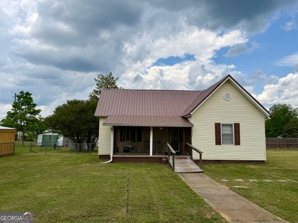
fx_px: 207
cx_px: 149
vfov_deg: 56.8
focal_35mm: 24
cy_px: 112
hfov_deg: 71.6
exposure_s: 1/5714
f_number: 1.78
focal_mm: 6.76
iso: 80
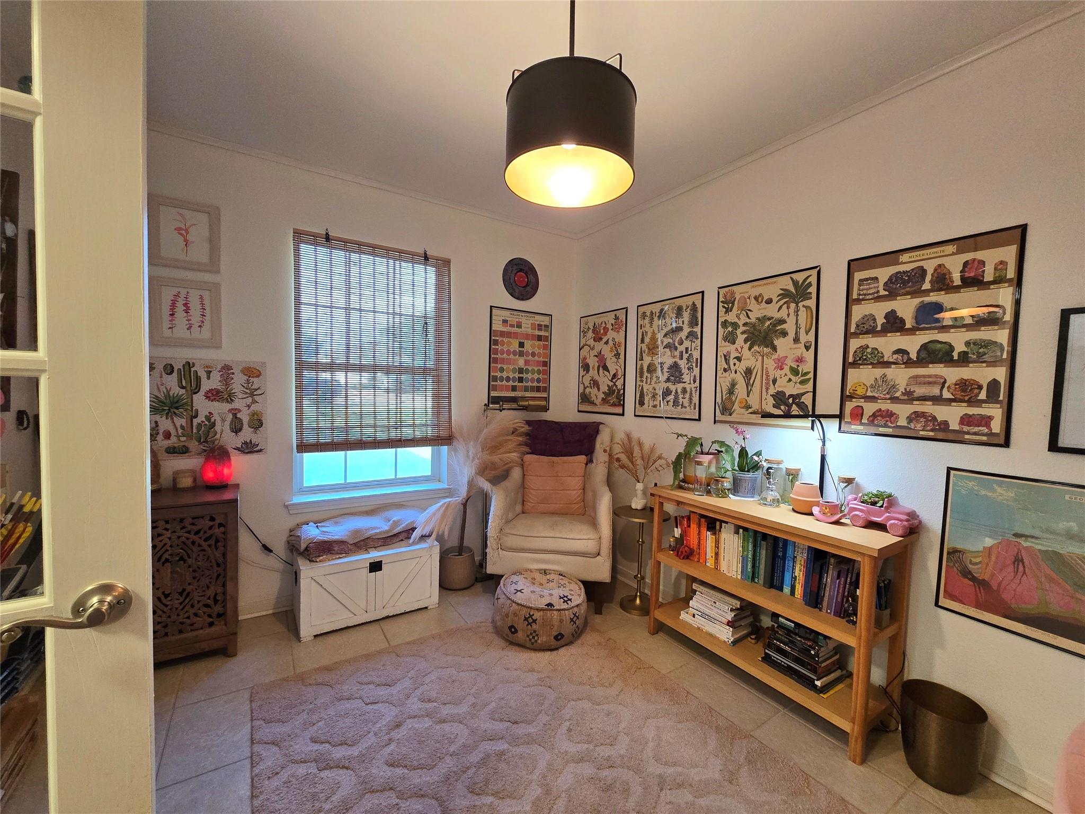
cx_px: 542
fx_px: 407
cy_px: 407
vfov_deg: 89.9
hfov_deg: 106.2
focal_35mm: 13
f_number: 2.2
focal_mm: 2.2
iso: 250
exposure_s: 1/60
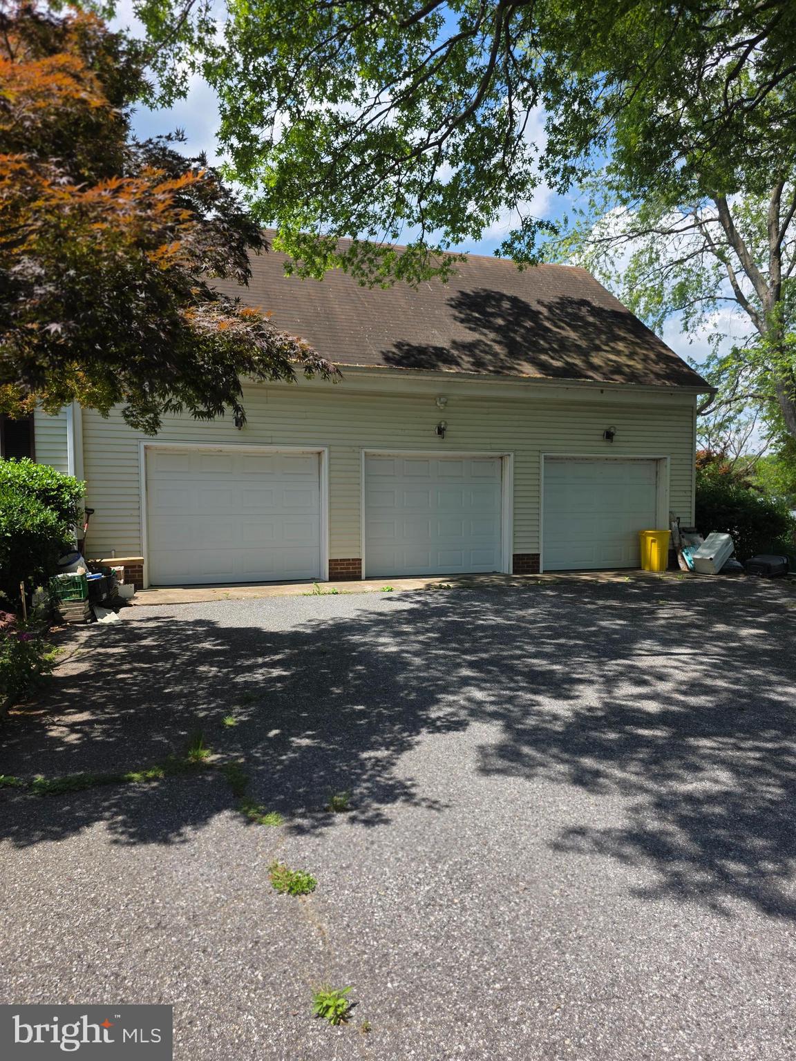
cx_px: 398
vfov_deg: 73.9
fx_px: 705
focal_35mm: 23
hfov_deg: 58.9
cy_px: 530
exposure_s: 1/2921
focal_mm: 6.3
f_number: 1.7
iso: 80
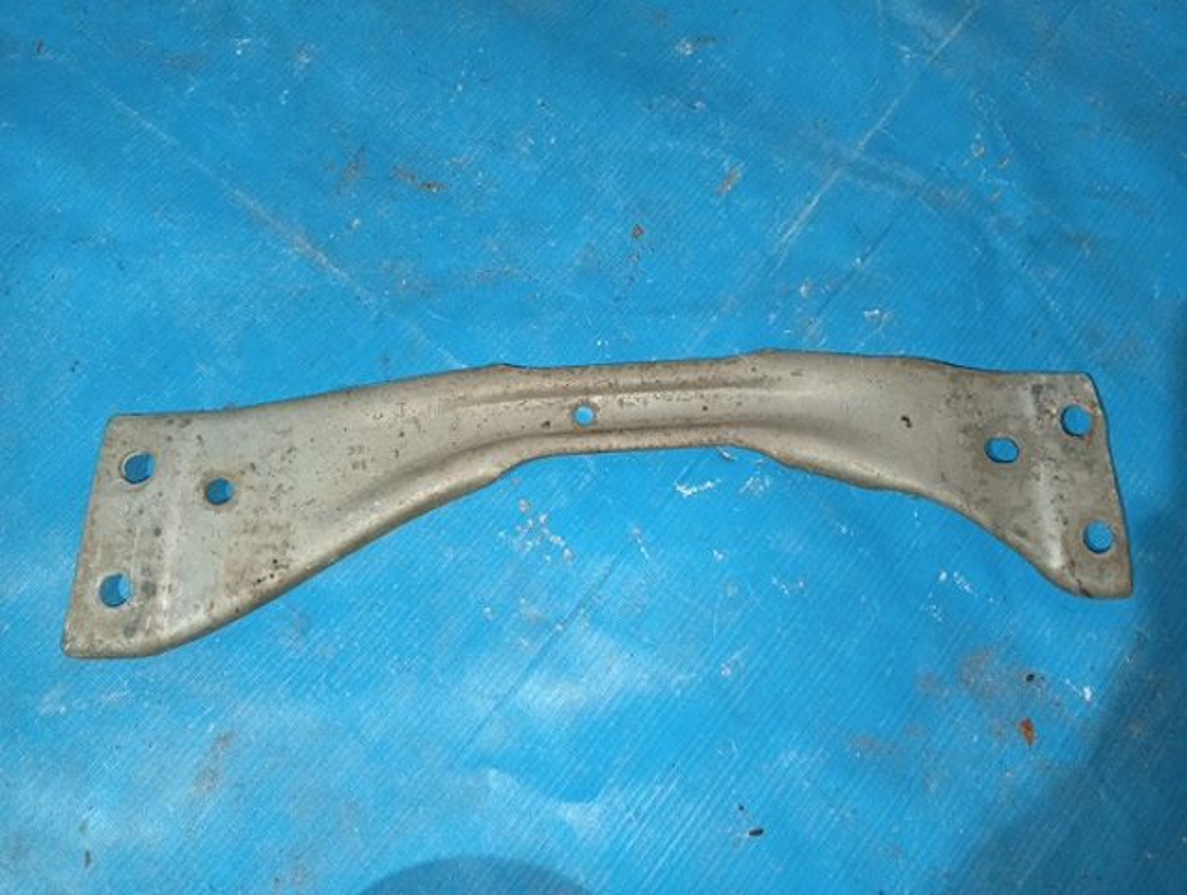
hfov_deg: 67.2
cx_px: 594
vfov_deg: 53.2
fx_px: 893
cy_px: 448
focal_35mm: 26
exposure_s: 1/20
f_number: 1.8
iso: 581
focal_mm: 3.96
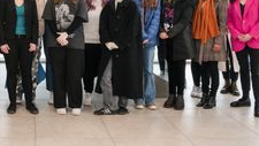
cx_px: 26
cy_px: -41
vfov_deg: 16.6
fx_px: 474
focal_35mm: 69
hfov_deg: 29.3
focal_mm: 29
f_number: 9
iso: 1250
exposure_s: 1/50
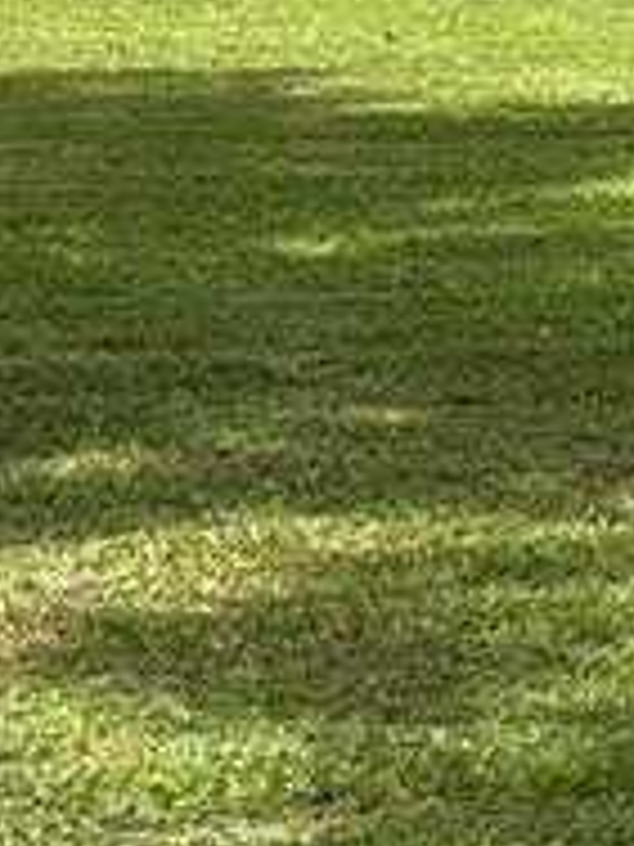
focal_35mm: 166
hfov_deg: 7.7
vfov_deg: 11.8
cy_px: 32
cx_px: 1947
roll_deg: -0.5
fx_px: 4054
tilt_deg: -8.8
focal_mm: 5.7
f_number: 1.5
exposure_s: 1/3704
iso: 50
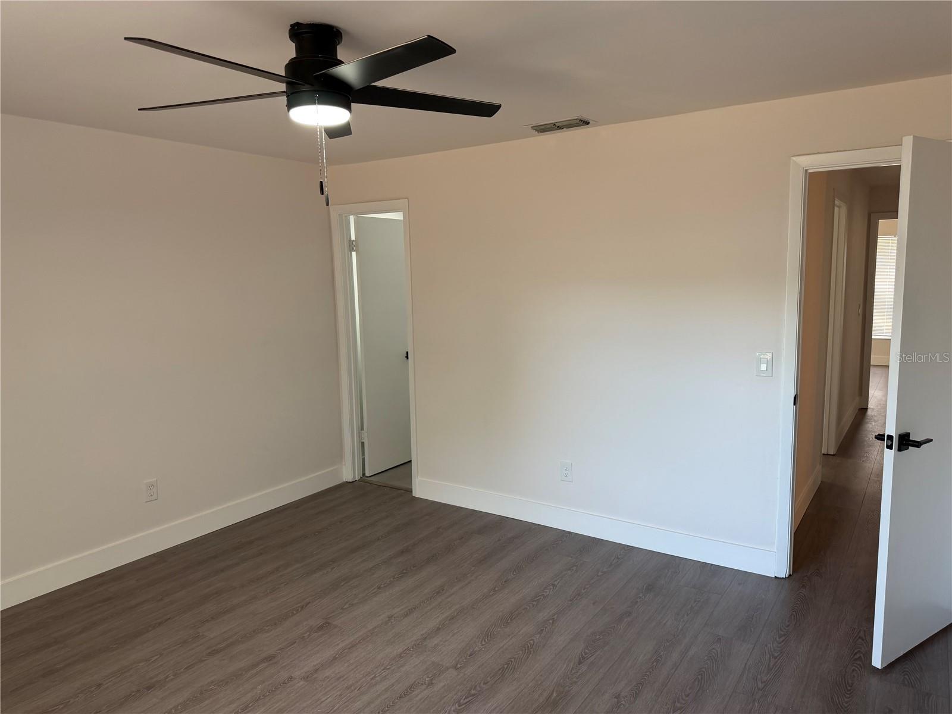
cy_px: 357
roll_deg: +1.2
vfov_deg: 56.8
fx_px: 660
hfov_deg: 71.6
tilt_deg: -8.1
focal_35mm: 24
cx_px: 476
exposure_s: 1/120
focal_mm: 6.76
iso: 160
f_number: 1.78
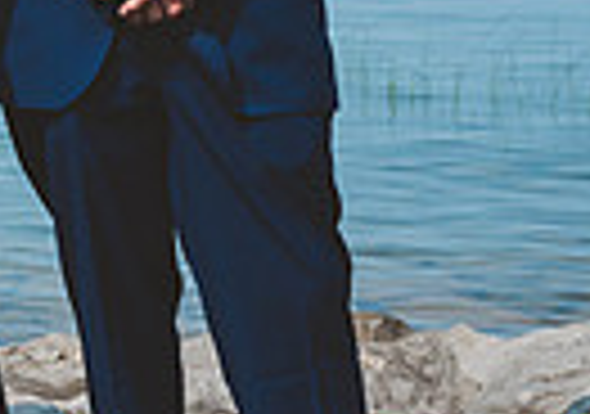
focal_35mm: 154
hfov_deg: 11.0
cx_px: -842
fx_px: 2566
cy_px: -54
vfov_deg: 9.1
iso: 100
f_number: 6.3
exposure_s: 1/320
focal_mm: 30
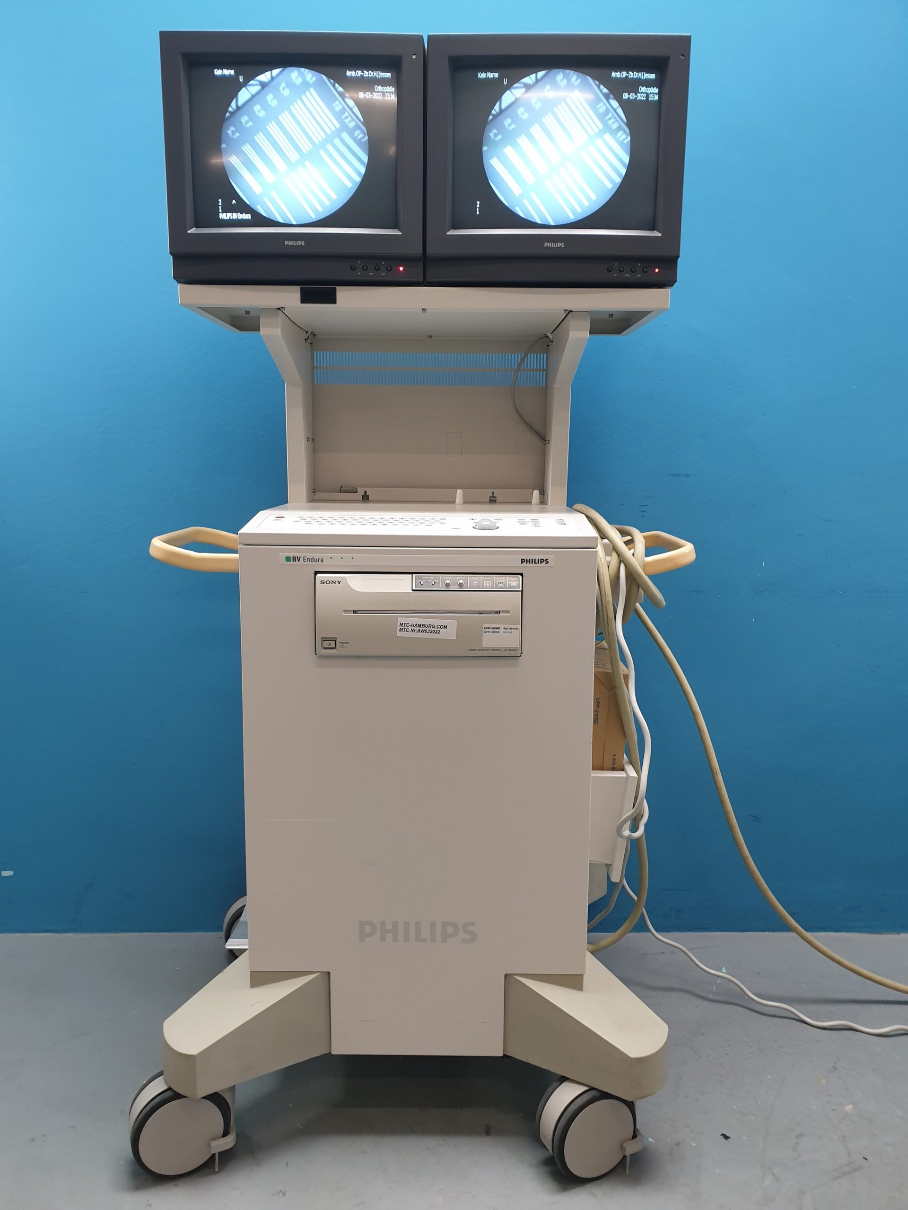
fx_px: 909
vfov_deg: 67.3
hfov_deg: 53.1
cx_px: 454
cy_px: 605
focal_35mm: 26
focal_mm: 4.3
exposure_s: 1/50
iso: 200
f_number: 2.4
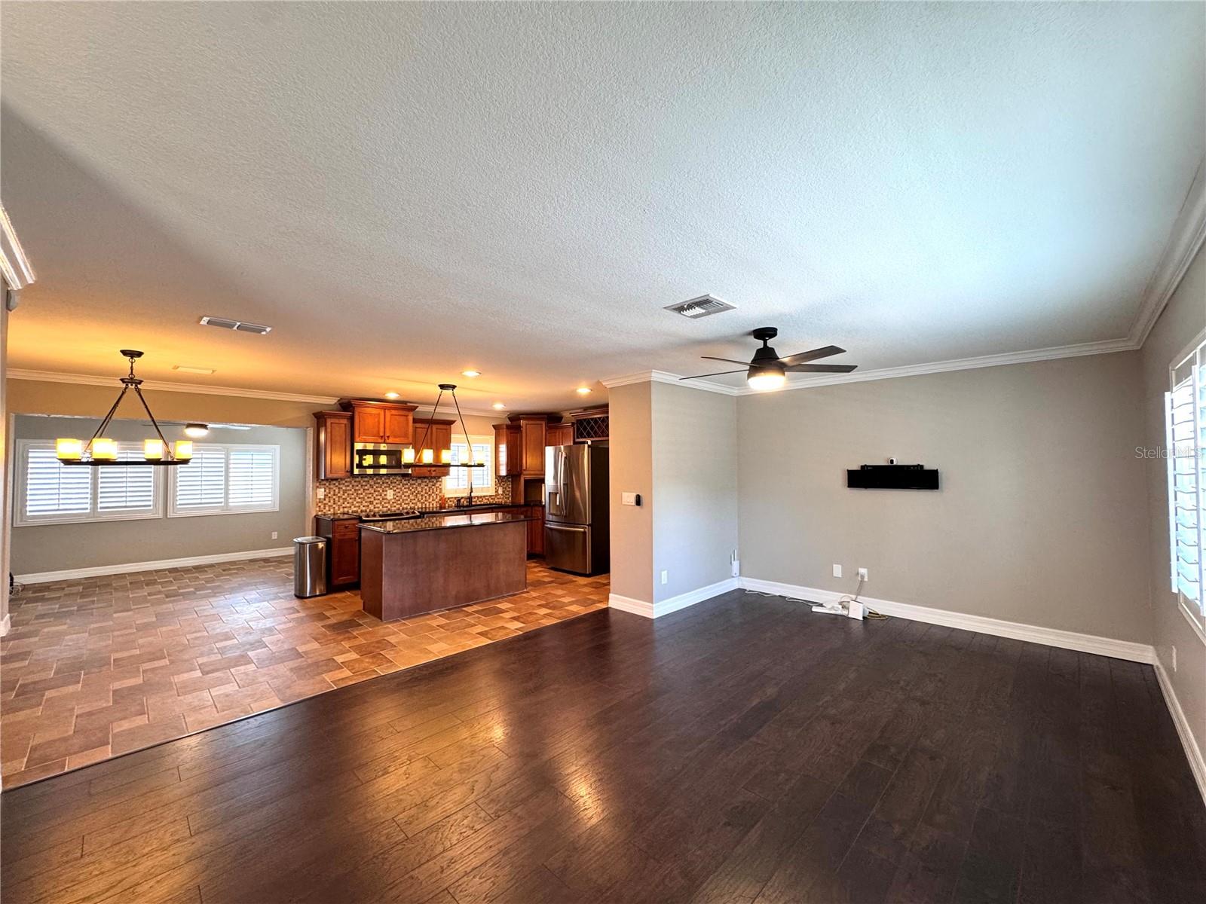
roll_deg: +0.1
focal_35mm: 14
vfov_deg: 85.7
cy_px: 452
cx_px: 603
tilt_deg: +1.3
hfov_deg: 102.1
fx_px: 488
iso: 200
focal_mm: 2.22
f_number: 2.2
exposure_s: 1/60
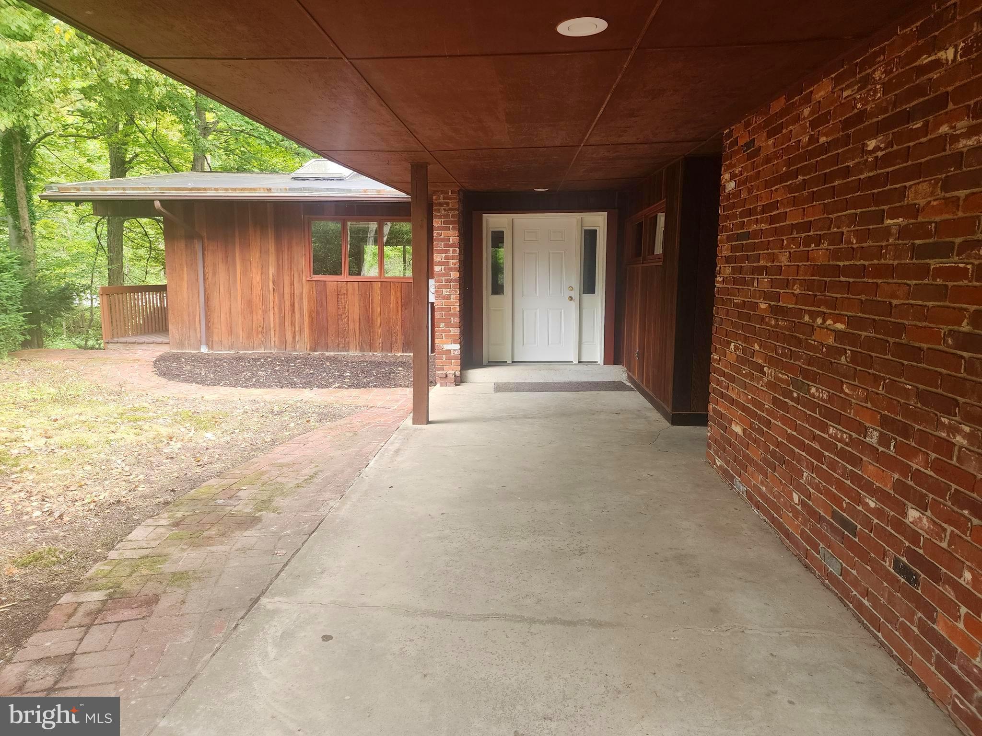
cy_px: 368
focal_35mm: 23
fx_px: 652
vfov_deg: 58.9
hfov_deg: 73.9
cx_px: 491
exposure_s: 1/180
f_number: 1.8
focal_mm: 6.4
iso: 125
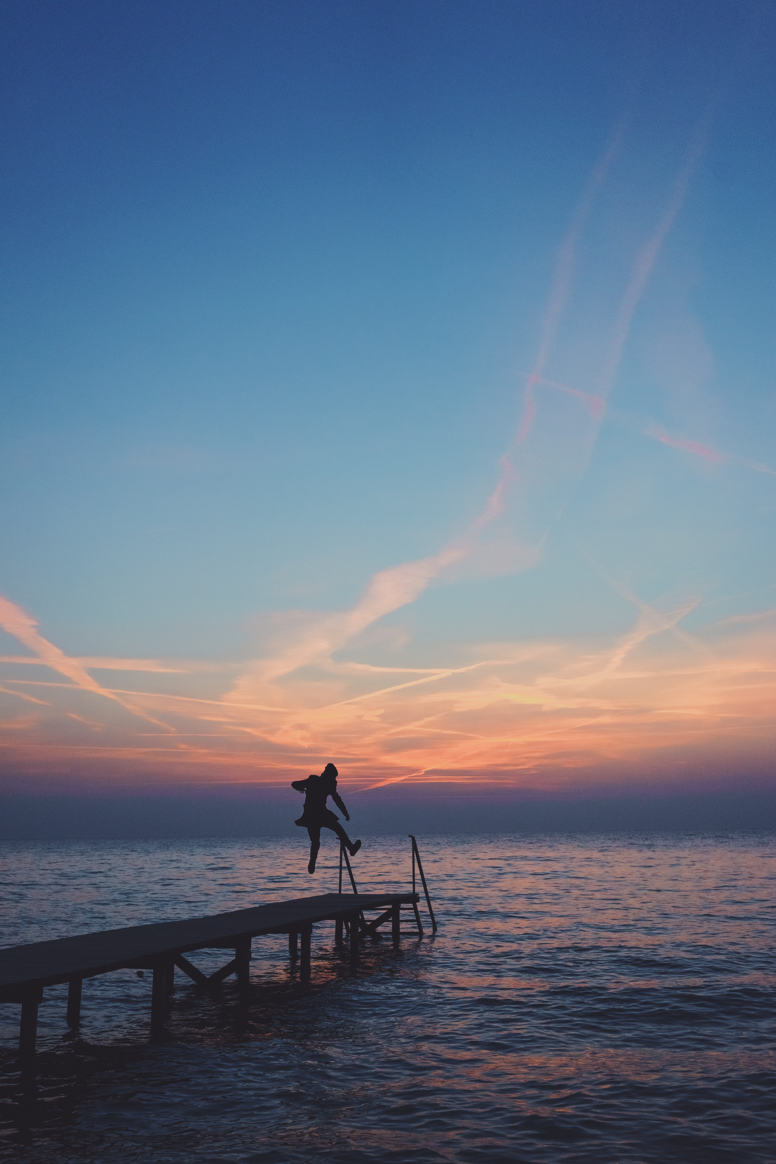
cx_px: 388
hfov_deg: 37.9
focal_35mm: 35
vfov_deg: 54.4
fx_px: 1132
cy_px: 582
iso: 1250
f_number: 4
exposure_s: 1/640
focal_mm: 35
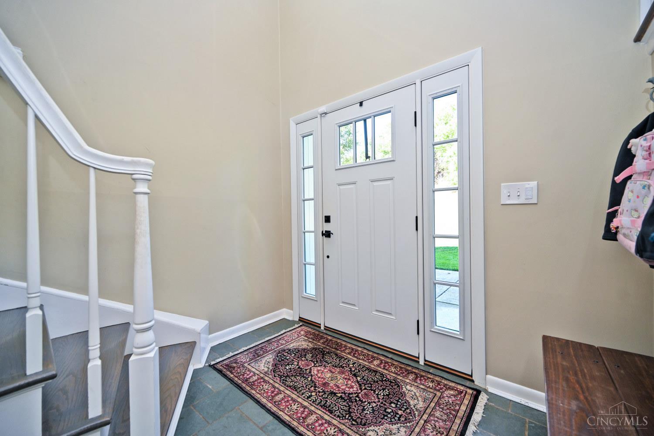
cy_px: 218
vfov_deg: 81.2
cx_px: 327
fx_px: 254
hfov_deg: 104.3
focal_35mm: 14
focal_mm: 14
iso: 220
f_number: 4
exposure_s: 1/60
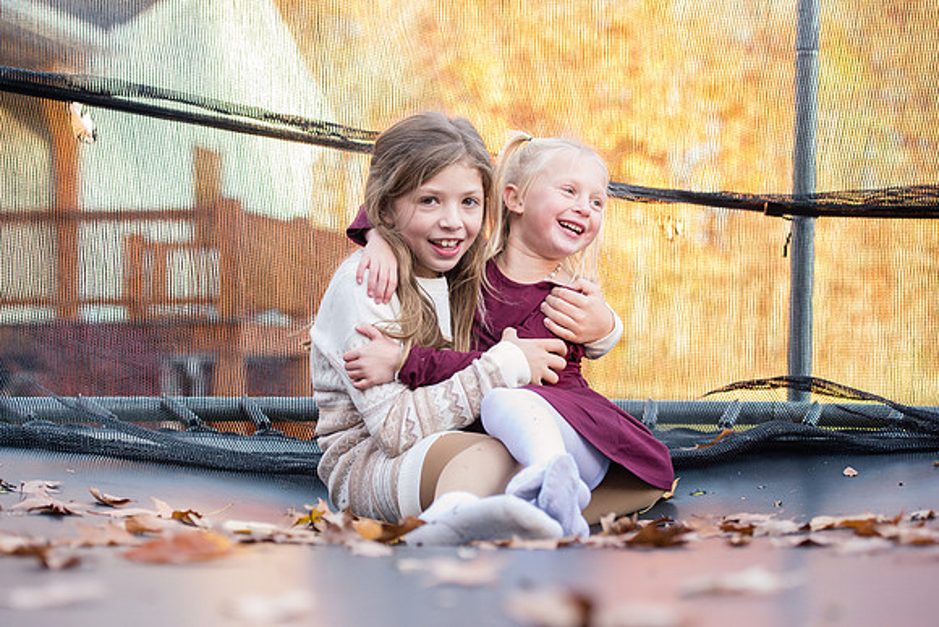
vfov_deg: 17.2
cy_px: 340
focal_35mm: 80
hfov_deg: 25.5
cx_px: 416
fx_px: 2074
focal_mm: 70
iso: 800
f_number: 3.5
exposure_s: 1/200
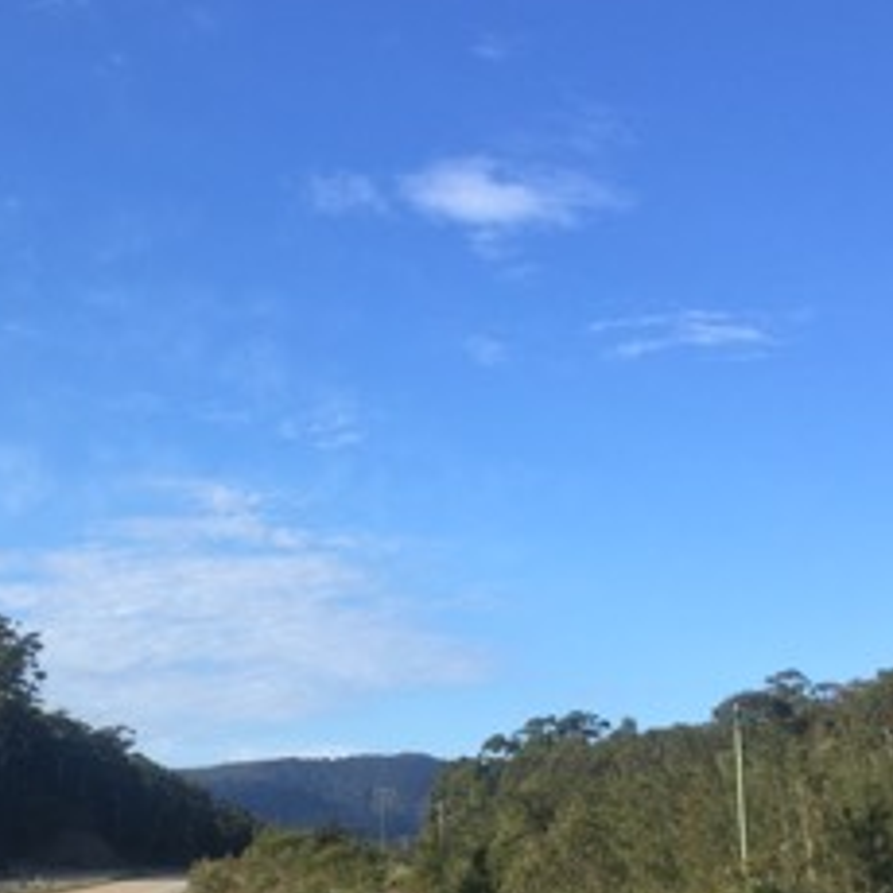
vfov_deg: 29.3
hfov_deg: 28.1
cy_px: 621
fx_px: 1693
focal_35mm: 58
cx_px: 43
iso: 32
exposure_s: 1/1236
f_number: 2.2
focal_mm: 4.15
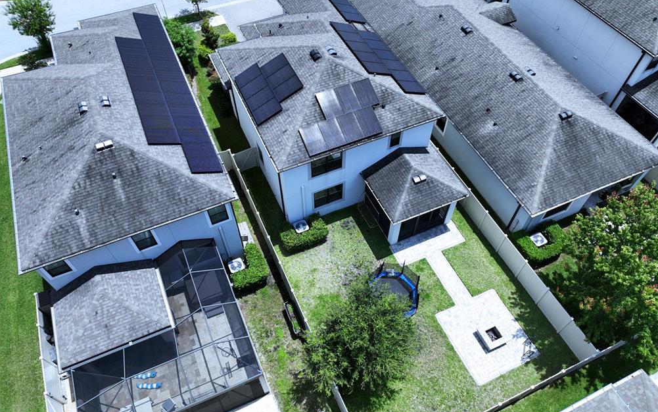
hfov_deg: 70.4
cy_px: 219
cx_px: 325
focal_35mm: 26
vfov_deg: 47.6
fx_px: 466
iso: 100
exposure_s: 1/400
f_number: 3.2
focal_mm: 12.29
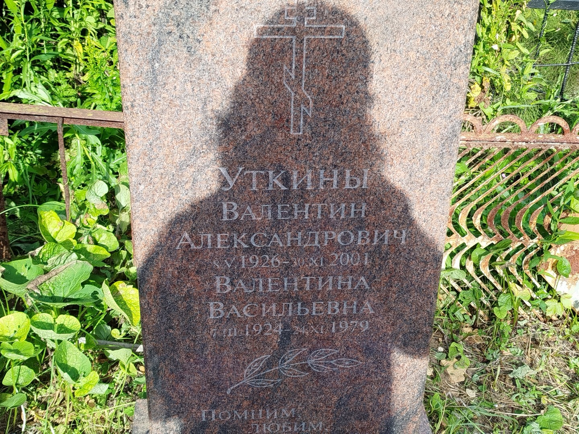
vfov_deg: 30.3
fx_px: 803
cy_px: 217
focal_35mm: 48
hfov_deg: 39.7
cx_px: 290
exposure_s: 1/331
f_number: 1.7
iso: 50
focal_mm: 5.31
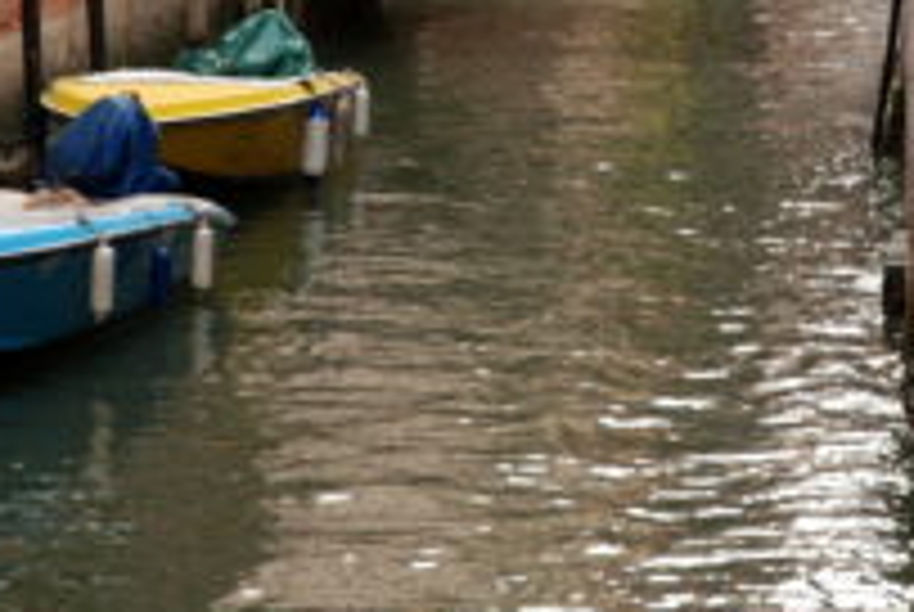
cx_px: 644
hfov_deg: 10.7
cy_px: -7
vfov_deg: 7.1
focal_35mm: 192
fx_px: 4882
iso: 100
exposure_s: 1/60
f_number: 4.5
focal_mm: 52
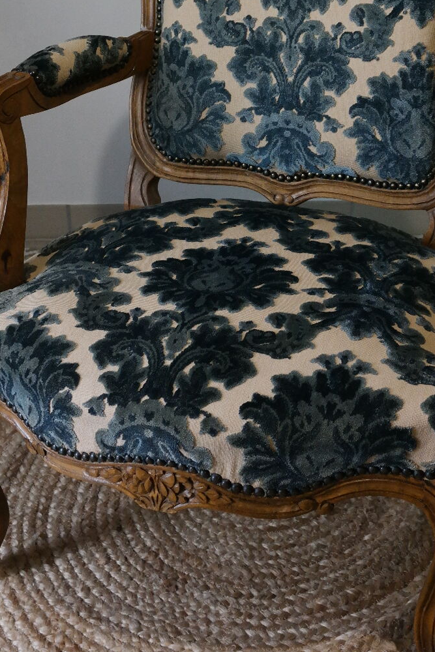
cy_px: 201
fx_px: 1033
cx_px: 218
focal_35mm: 57
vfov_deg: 34.6
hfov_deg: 23.8
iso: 1600
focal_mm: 22
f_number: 5.6
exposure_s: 1/30
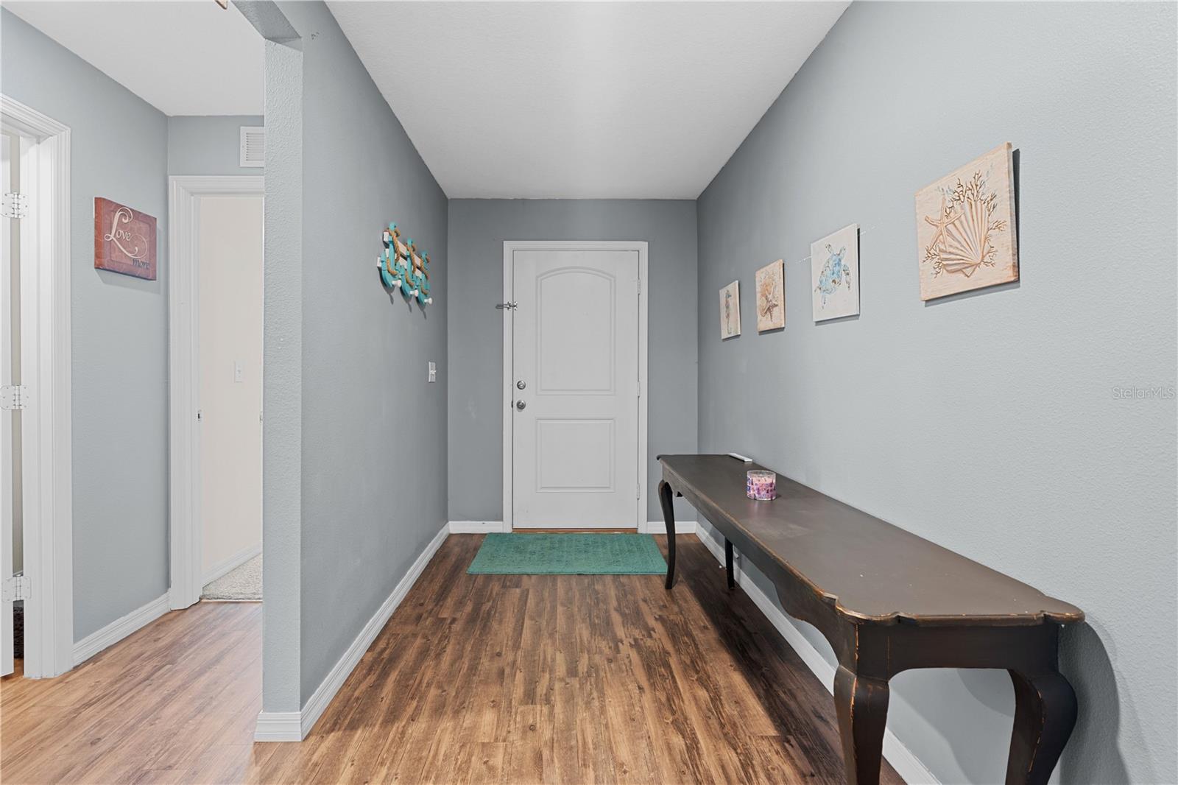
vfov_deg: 73.7
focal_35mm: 16
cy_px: 392
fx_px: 523
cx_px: 589
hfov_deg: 96.7
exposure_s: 10
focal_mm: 16
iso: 200
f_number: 8
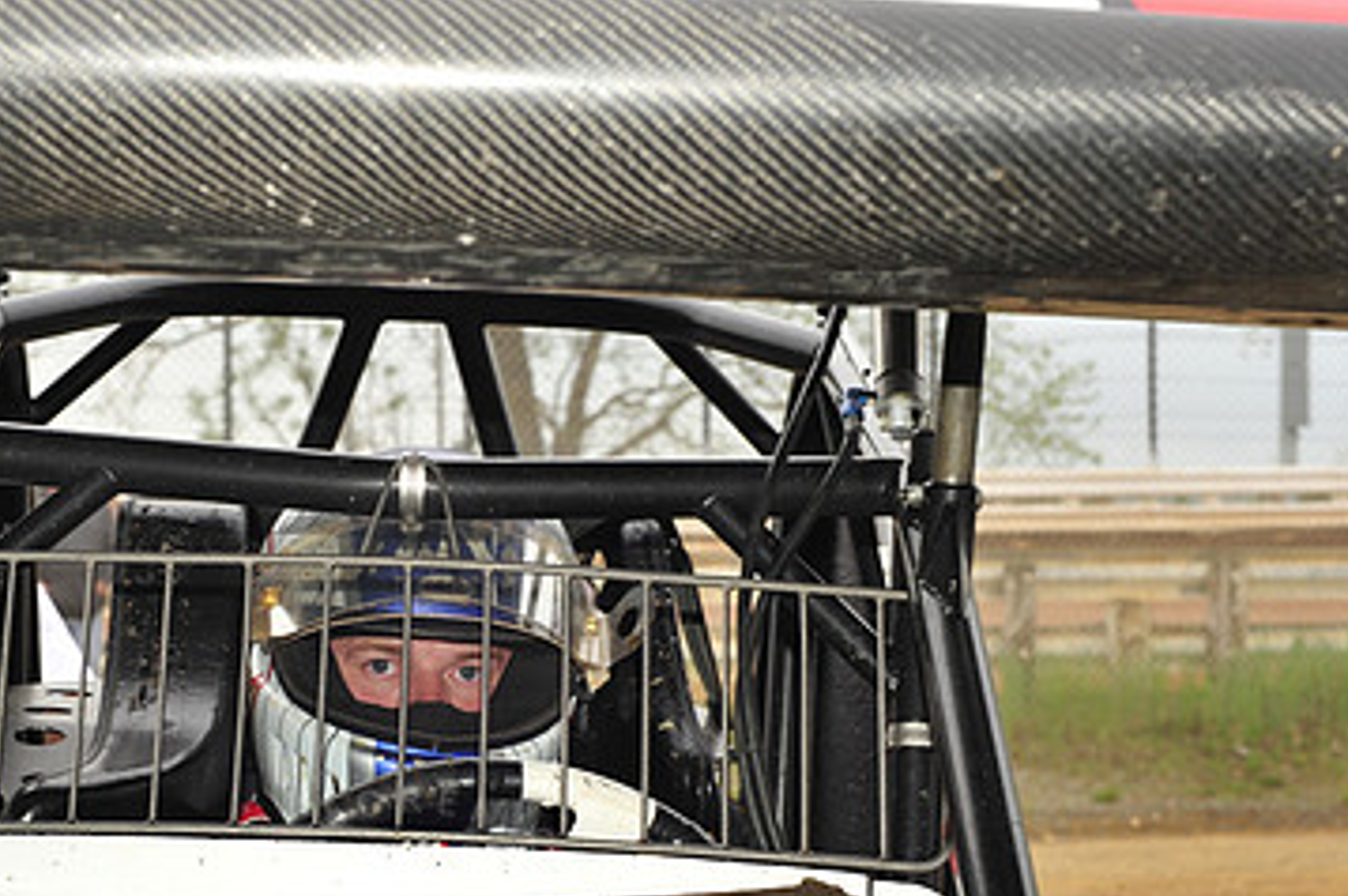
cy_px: 666
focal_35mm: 81
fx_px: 3030
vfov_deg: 16.7
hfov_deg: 24.9
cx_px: 410
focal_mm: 50
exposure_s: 1/60
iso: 500
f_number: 8
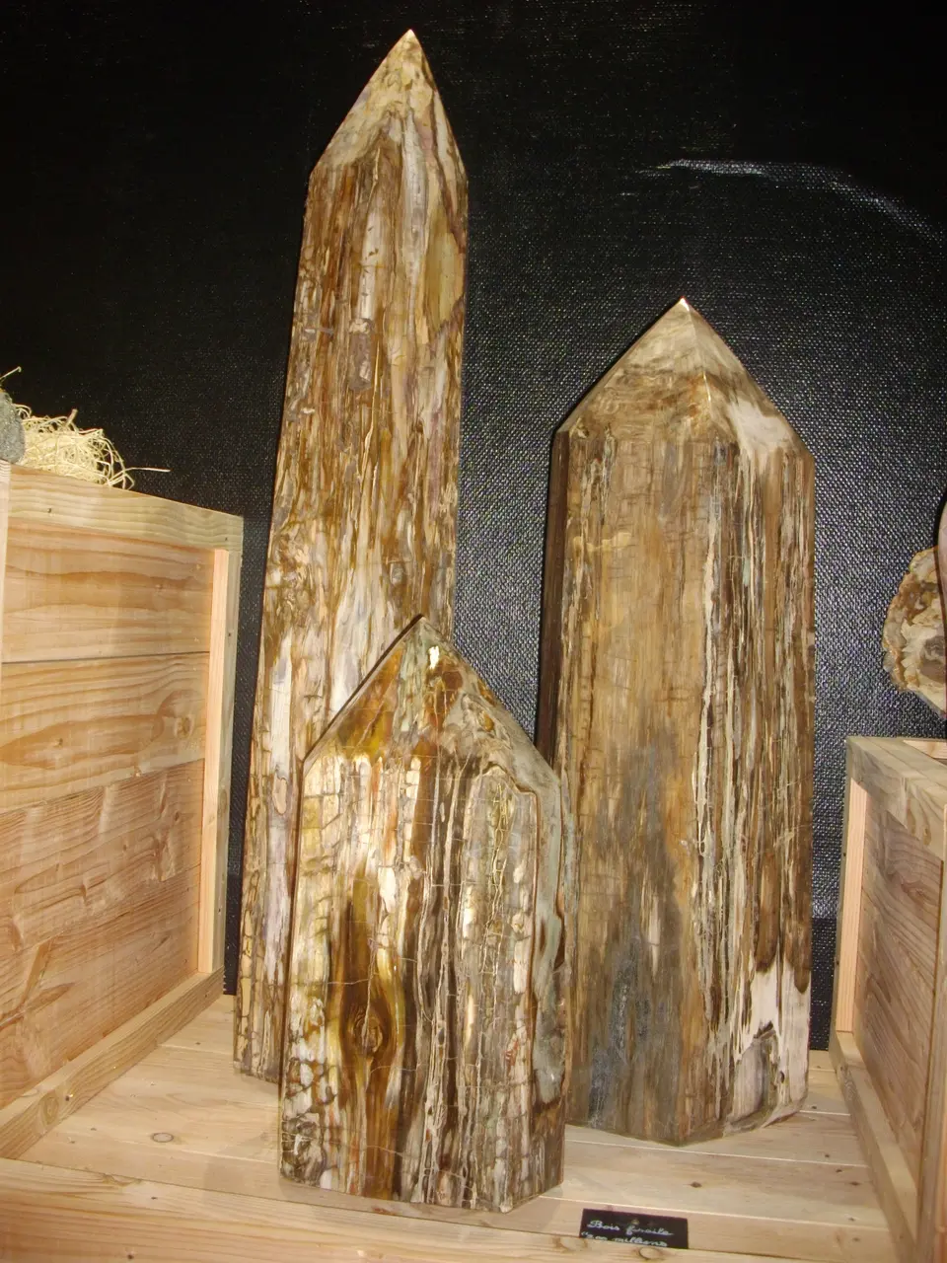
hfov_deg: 38.7
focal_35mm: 37
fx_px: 1350
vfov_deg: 50.1
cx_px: 474
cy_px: 632
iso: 200
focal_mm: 6.2
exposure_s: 1/50
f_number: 2.8
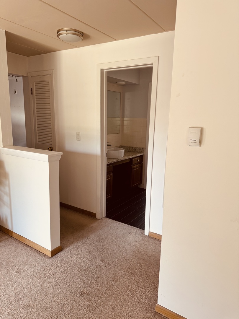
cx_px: 120
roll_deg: -0.1
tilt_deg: -11.7
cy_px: 160
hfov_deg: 56.8
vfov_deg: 71.6
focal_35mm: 24
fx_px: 221
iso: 160
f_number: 1.78
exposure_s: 1/121
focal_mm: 6.76
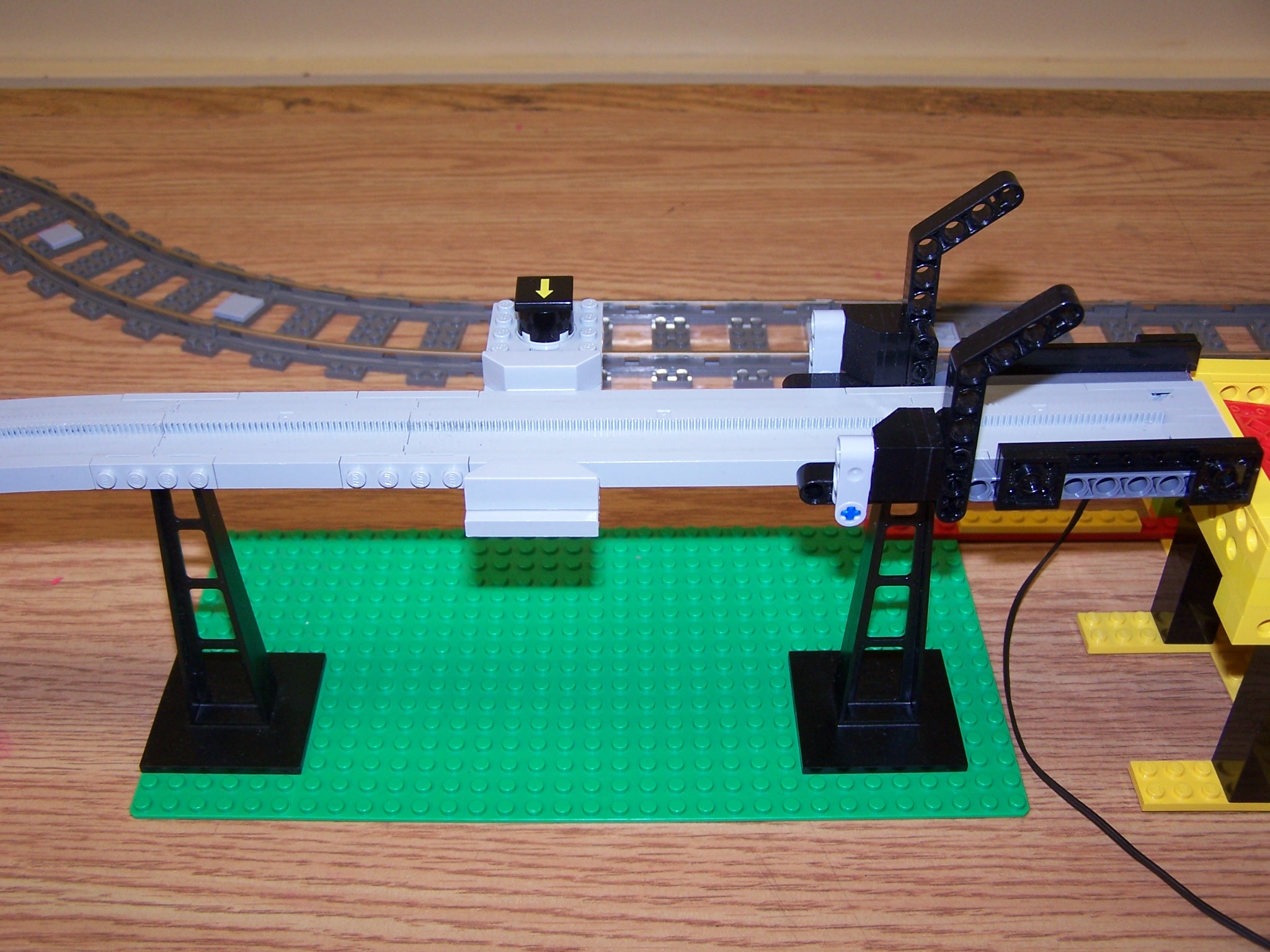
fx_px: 1394
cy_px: 476
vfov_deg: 37.7
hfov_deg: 49.0
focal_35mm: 38
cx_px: 635
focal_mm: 6.3
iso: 80
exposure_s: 1/60
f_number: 2.8
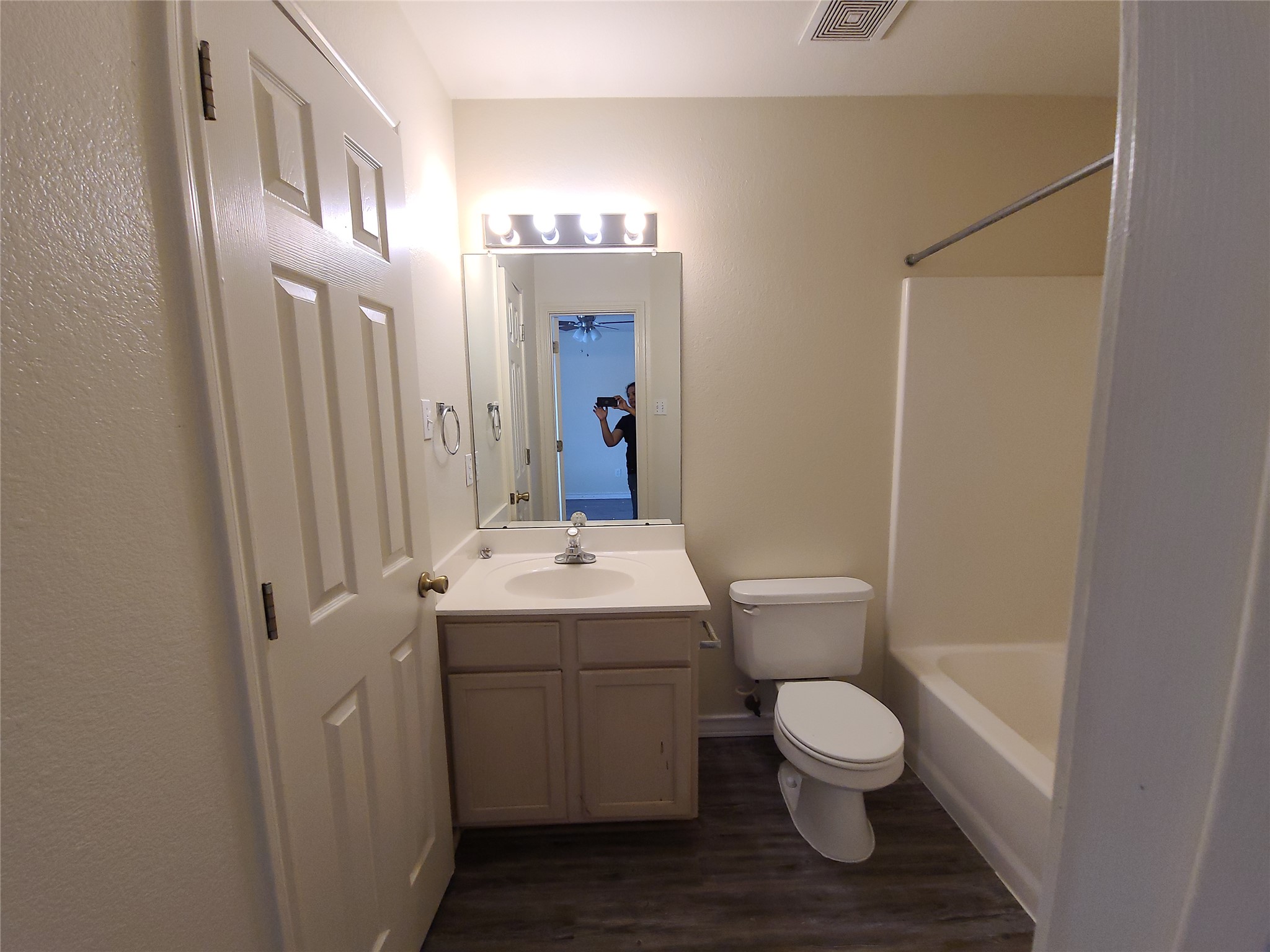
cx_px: 635
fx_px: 477
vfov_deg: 89.9
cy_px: 476
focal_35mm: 13
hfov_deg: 106.2
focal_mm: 2.2
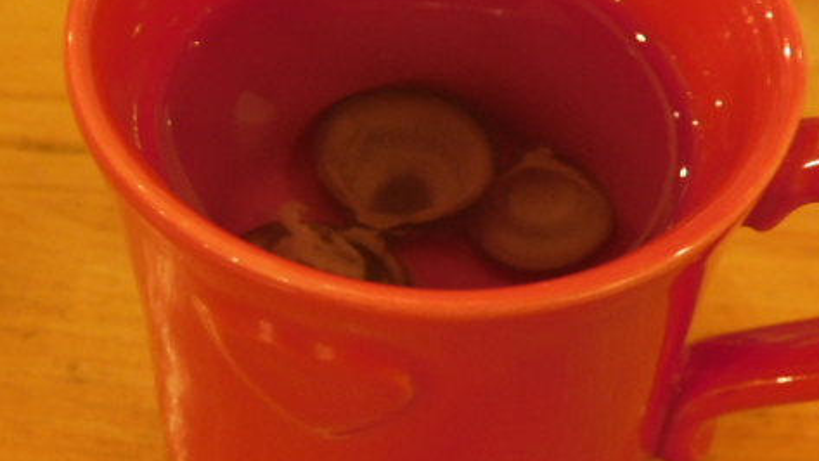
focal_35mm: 87
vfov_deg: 13.9
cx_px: 499
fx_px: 1889
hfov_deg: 24.4
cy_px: 201
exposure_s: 1/8
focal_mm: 10.4
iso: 400
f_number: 4
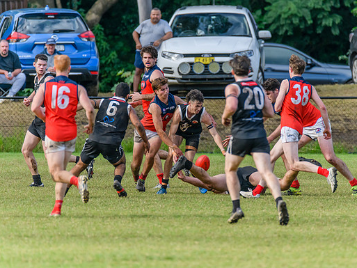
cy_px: 134
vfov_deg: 1.8
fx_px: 8314
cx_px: 210
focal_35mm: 806
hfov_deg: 2.5
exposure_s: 1/2000
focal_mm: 600
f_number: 6.3
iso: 1600
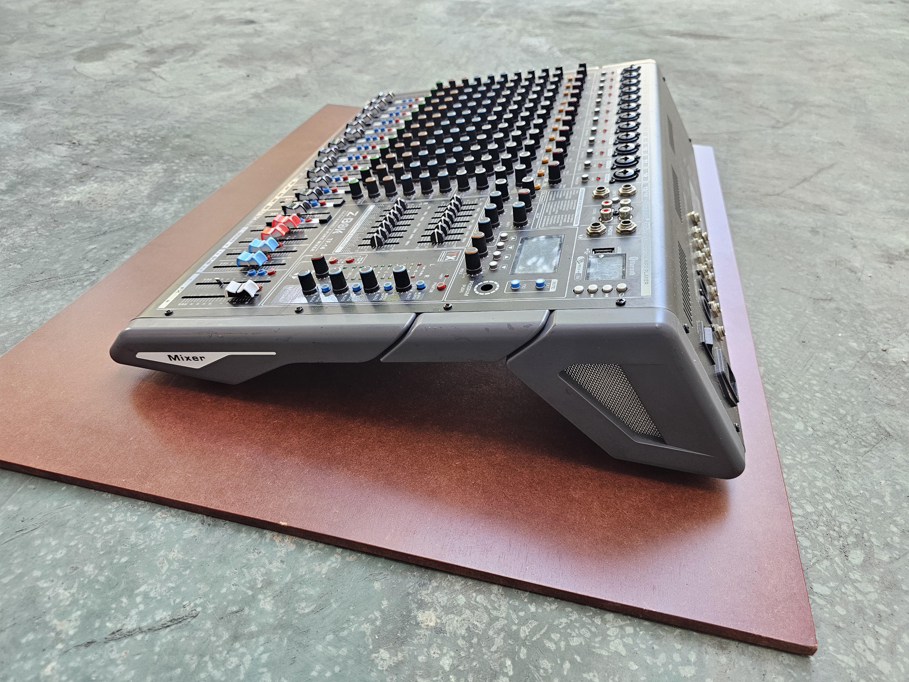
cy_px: 341
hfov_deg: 73.9
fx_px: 604
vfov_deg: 58.9
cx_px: 454
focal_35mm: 23
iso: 250
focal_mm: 6.3
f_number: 1.7
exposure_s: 1/142
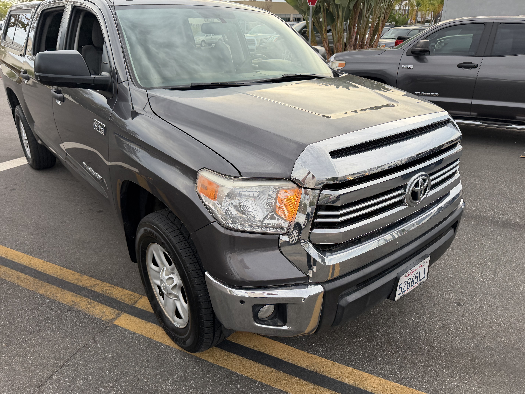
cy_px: 197
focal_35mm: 24
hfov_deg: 71.6
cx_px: 262
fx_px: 364
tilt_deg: -31.6
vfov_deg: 56.8
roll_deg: +2.7
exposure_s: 1/501
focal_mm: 6.76
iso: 100
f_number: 1.78
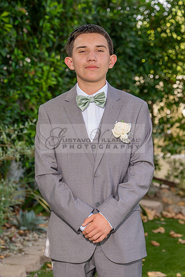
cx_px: 61
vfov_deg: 19.5
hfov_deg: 13.0
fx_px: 809
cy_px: 139
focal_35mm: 105
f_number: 4
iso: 200
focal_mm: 70
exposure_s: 1/200
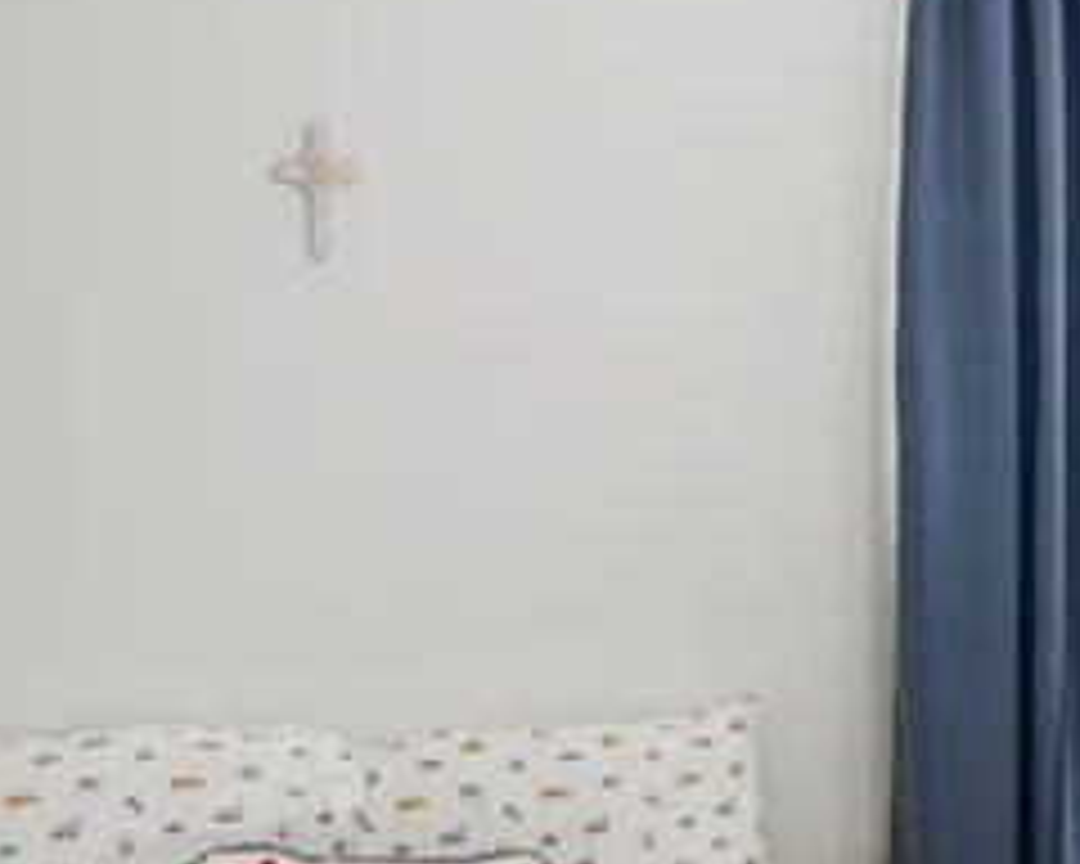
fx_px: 2174
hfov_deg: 26.3
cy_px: 317
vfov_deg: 22.4
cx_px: 1107
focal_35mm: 68
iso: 400
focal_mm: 17
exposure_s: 1/30
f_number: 8
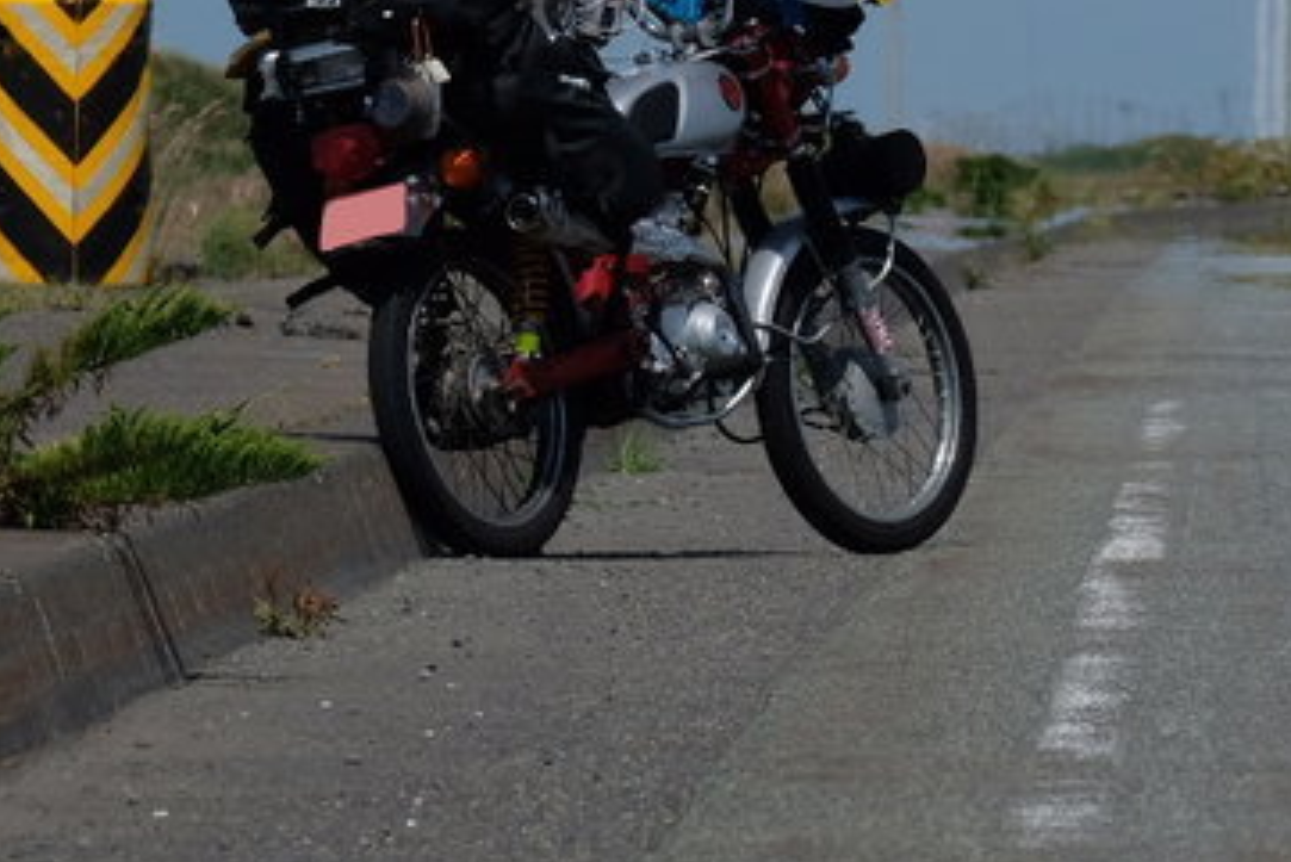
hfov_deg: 2.8
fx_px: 26439
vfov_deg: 1.9
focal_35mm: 737
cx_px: 1456
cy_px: -547
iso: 200
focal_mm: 147.9
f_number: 11
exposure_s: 1/420
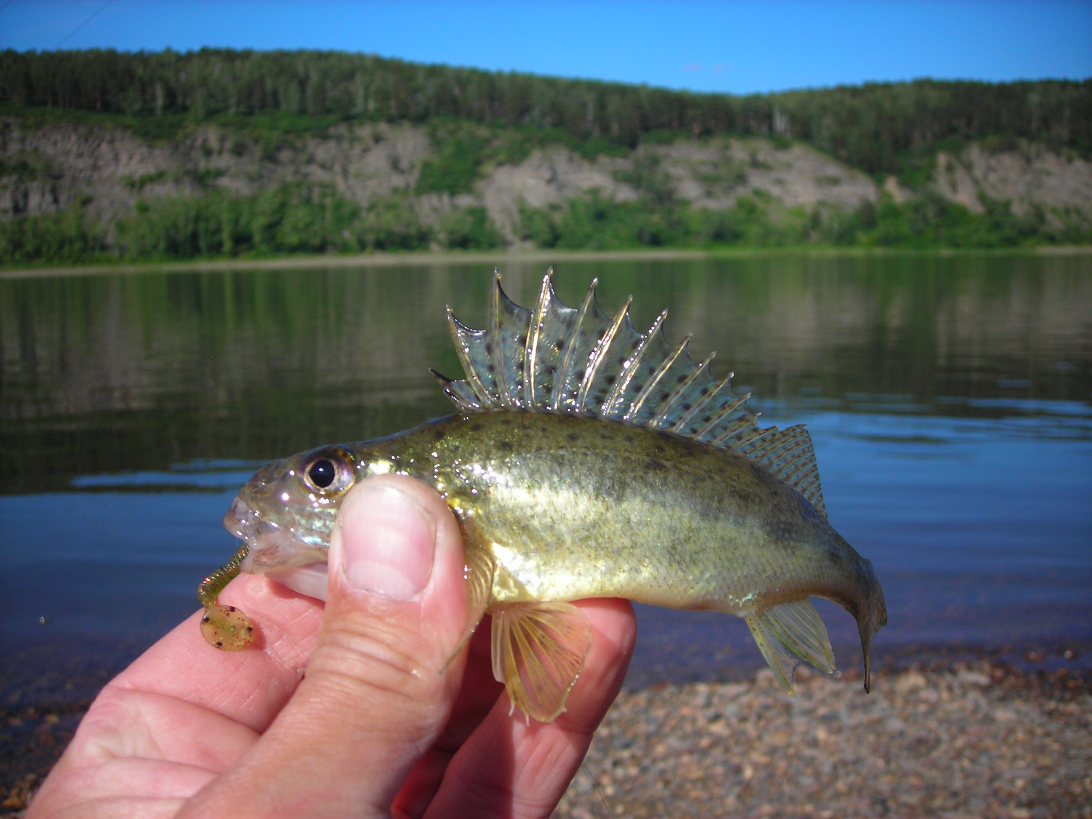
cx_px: 546
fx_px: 1199
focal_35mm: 38
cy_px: 410
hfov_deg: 49.0
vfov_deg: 37.7
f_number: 6.4
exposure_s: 1/195
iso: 50
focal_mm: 6.3
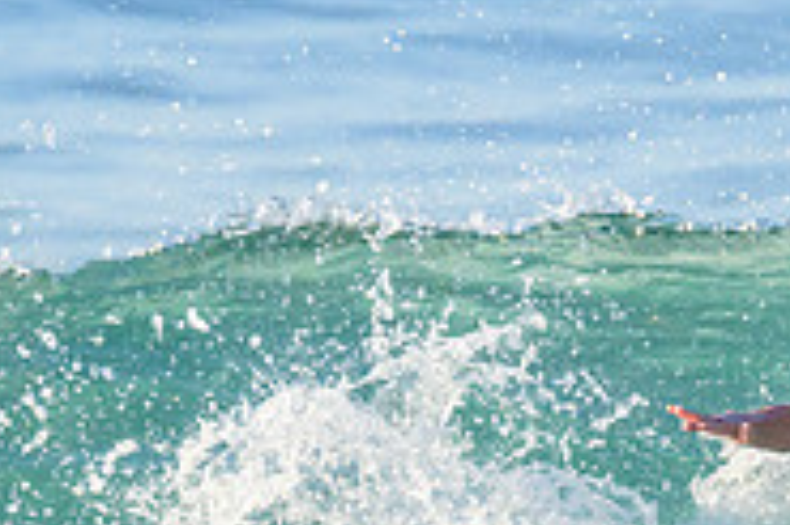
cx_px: 973
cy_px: 657
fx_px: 60270
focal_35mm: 2749
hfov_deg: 0.8
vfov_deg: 0.5
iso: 1400
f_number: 11
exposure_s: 1/2000
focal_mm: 640
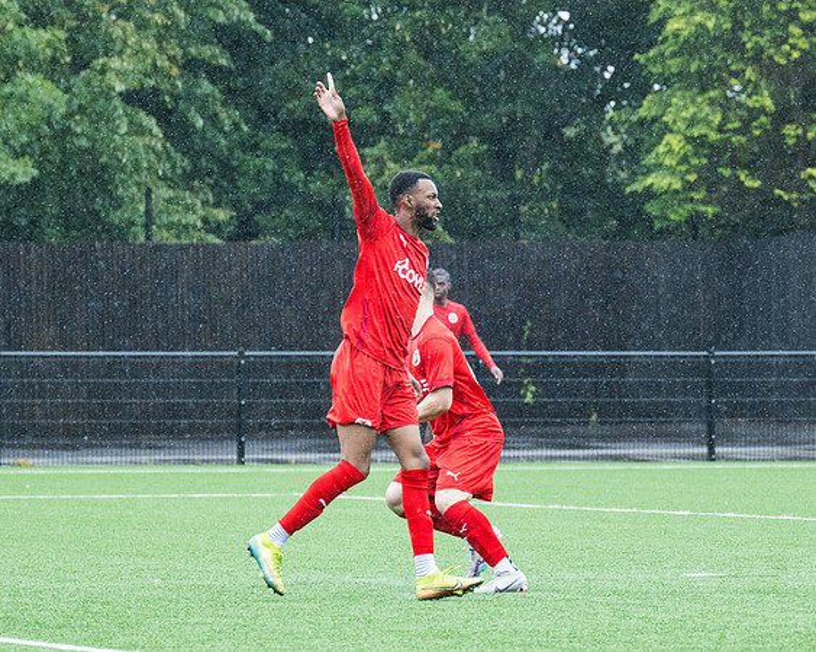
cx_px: 341
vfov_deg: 5.4
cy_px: 248
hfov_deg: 6.8
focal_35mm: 286
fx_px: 6913
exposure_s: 1/1250
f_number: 4
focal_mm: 125
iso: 1000
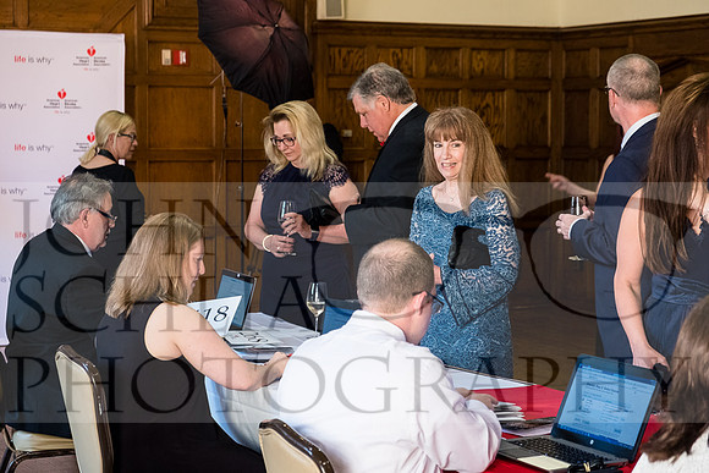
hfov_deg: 24.5
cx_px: 354
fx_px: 1635
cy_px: 236
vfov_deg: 16.5
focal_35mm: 83
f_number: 4
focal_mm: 55
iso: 1600
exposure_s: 1/60
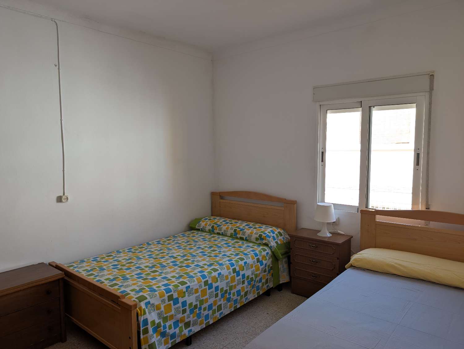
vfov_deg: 56.9
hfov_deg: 71.5
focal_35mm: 24
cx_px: 232
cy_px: 174
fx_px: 322
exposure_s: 1/78.6
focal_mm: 6.9
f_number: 1.68
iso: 16
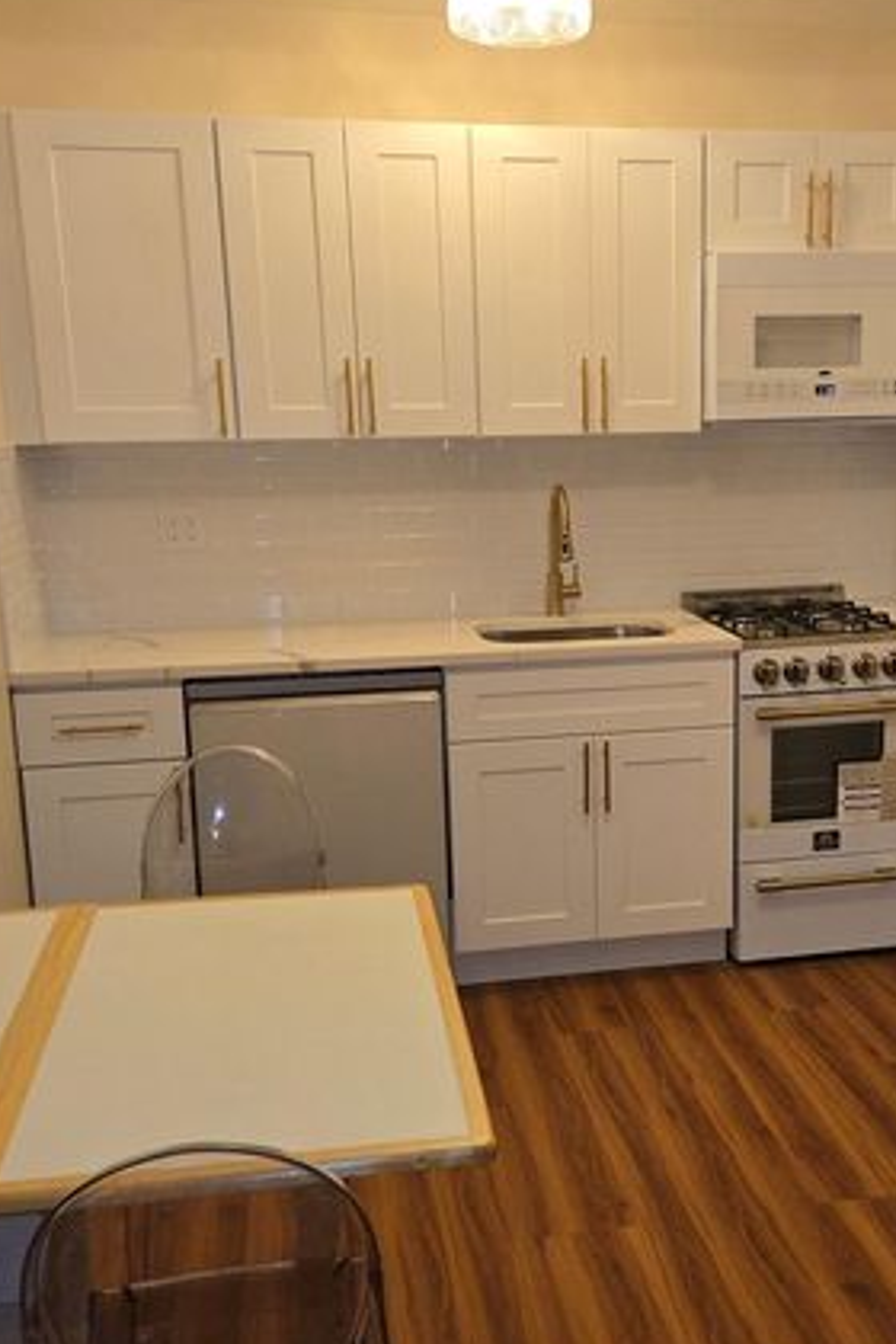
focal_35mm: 38
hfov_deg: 34.7
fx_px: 1419
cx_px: 595
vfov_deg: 50.7
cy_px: 712
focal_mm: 5.4
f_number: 1.8
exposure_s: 1/60
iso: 80
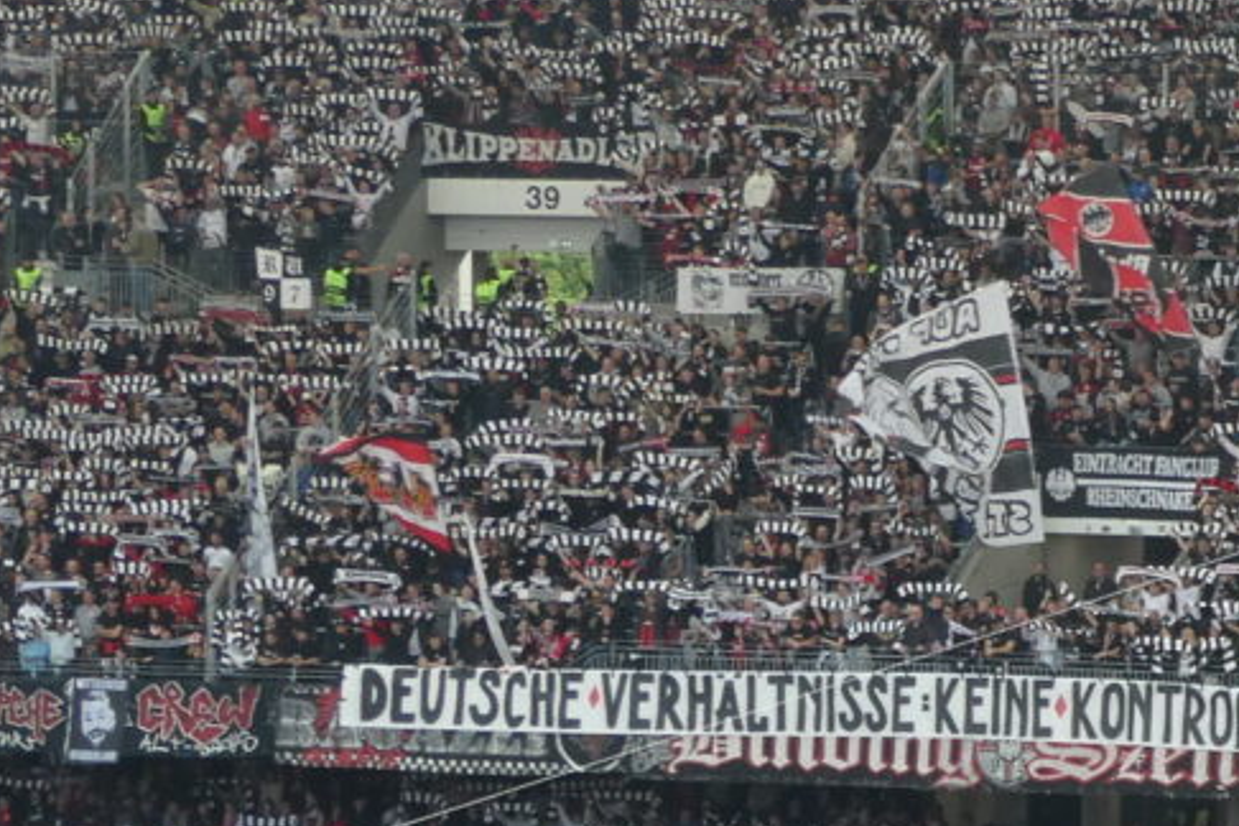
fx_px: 10600
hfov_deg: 6.7
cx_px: 1234
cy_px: 699
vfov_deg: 4.5
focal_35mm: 308
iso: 160
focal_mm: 16.1
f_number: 4.9
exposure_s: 1/80
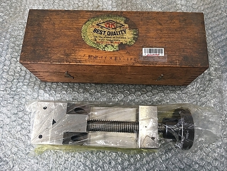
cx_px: 114
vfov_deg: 48.2
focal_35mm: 29
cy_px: 86
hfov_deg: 61.7
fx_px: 190
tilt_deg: -72.8
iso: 80
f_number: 2.2
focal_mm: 4.15
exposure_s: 1/30
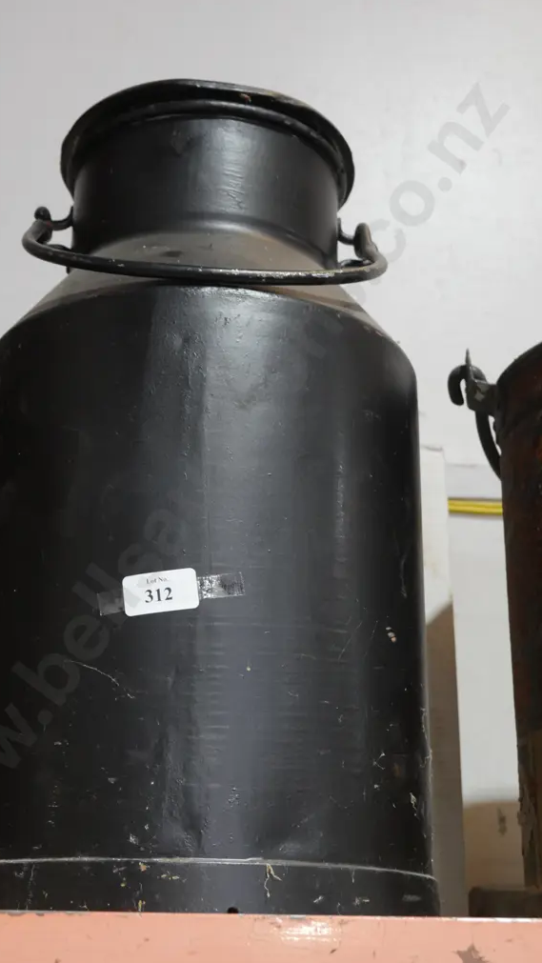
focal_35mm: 53
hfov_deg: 22.6
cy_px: 485
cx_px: 200
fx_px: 1354
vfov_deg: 39.2
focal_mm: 24
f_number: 5.2
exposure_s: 1/60
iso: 1000
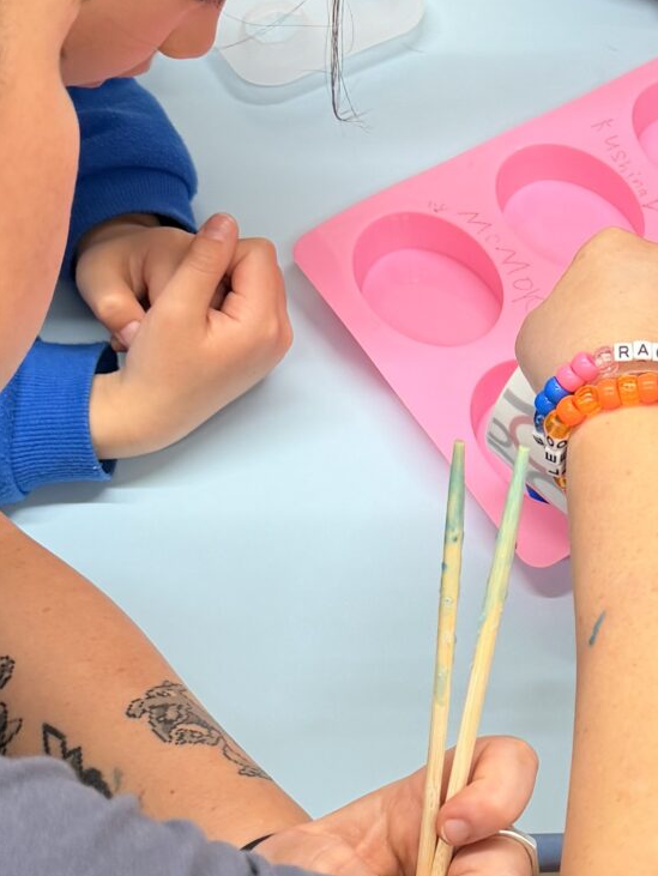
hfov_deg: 17.2
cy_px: 578
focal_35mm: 84
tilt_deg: -58.3
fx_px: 2127
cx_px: 668
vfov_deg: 23.2
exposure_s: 1/121
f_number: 1.78
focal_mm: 6.76
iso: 125
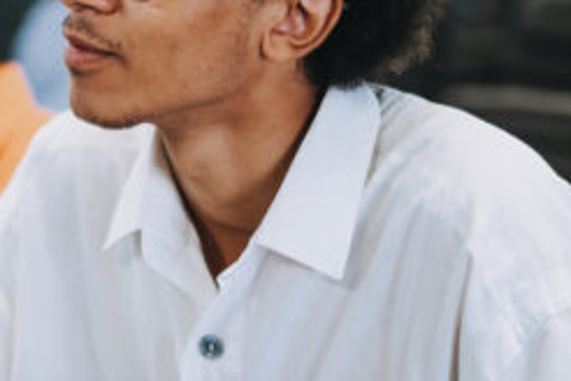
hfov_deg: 8.5
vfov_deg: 5.7
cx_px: 26
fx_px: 3838
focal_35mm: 242
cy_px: 170
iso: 400
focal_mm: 85
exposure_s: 1/160
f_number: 2
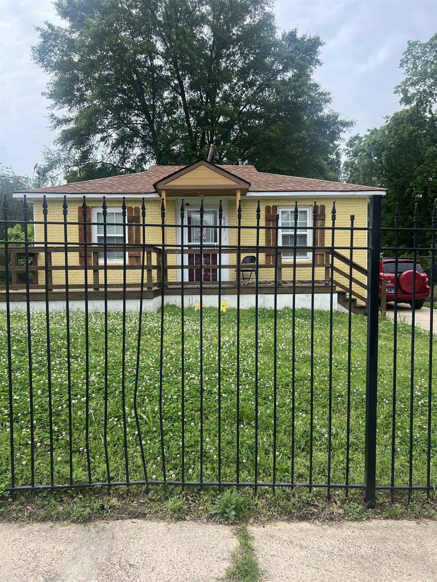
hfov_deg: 53.1
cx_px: 218
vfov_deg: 67.3
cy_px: 291
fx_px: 438
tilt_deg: -2.4
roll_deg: +0.3
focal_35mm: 26
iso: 50
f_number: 1.5
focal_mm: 5.7
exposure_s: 1/2252
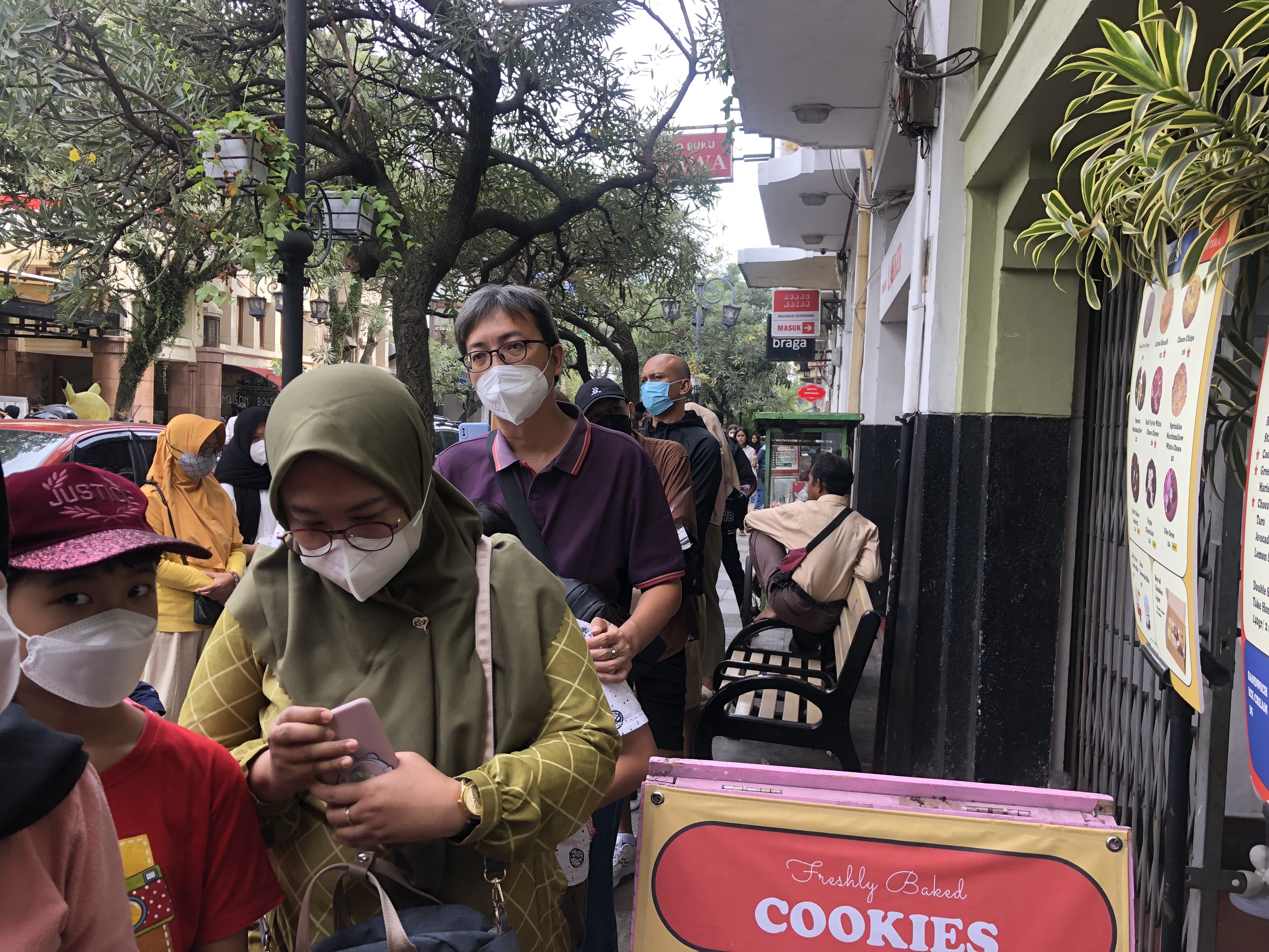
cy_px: 476
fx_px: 1026
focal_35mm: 28
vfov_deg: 49.7
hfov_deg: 63.4
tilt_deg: -0.8
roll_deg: -2.9
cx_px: 634
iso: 20
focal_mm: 3.99
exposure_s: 1/108
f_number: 1.8
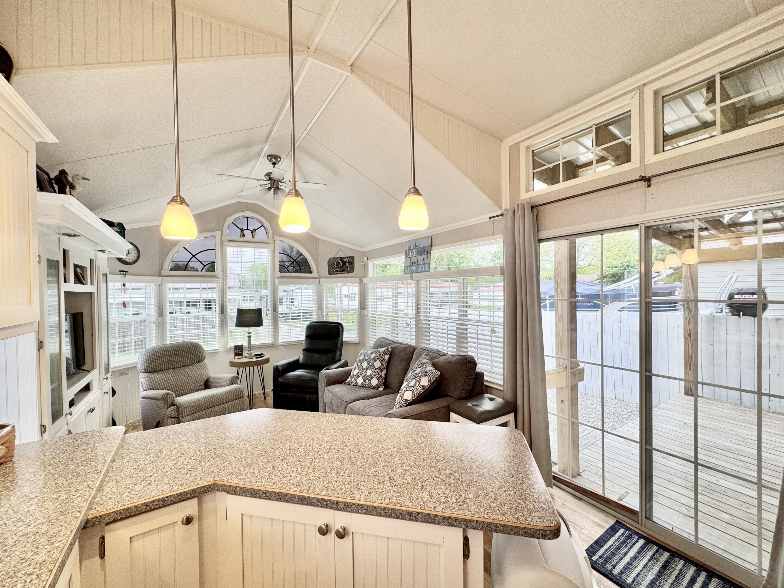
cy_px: 294
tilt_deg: -1.1
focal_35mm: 14
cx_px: 392
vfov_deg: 85.7
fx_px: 317
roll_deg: +1.0
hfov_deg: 102.1
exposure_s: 1/120
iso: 100
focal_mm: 2.22
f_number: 2.2
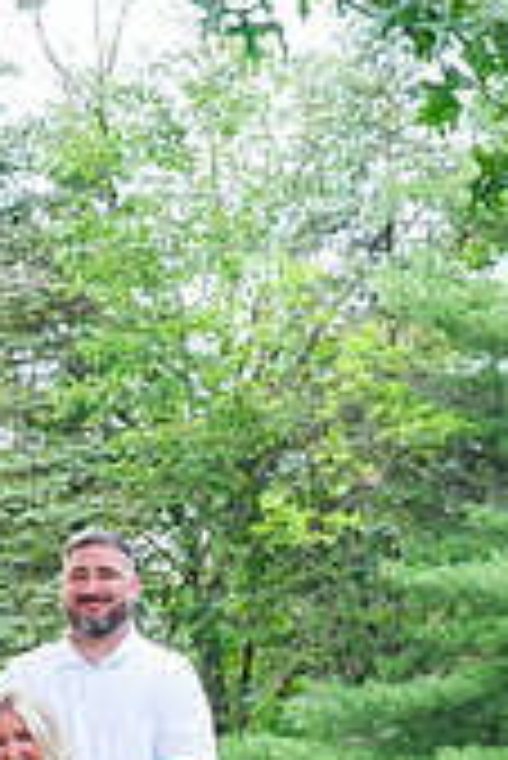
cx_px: 32
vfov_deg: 7.5
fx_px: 5808
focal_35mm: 275
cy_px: 732
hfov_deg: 5.0
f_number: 14
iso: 800
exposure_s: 1/100
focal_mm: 66
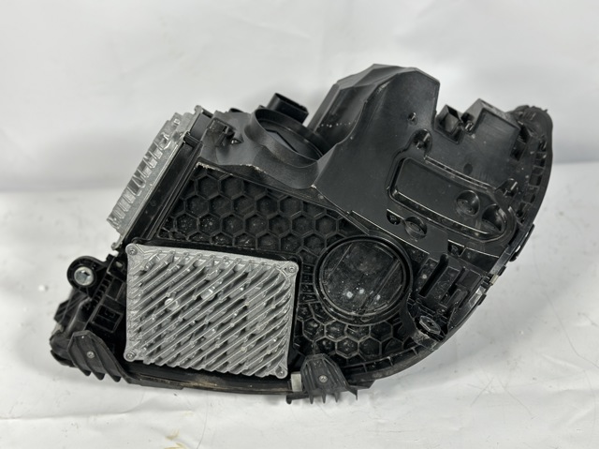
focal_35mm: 48
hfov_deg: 39.7
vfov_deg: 30.2
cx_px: 300
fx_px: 830
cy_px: 224
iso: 80
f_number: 1.78
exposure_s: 1/50
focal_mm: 6.86
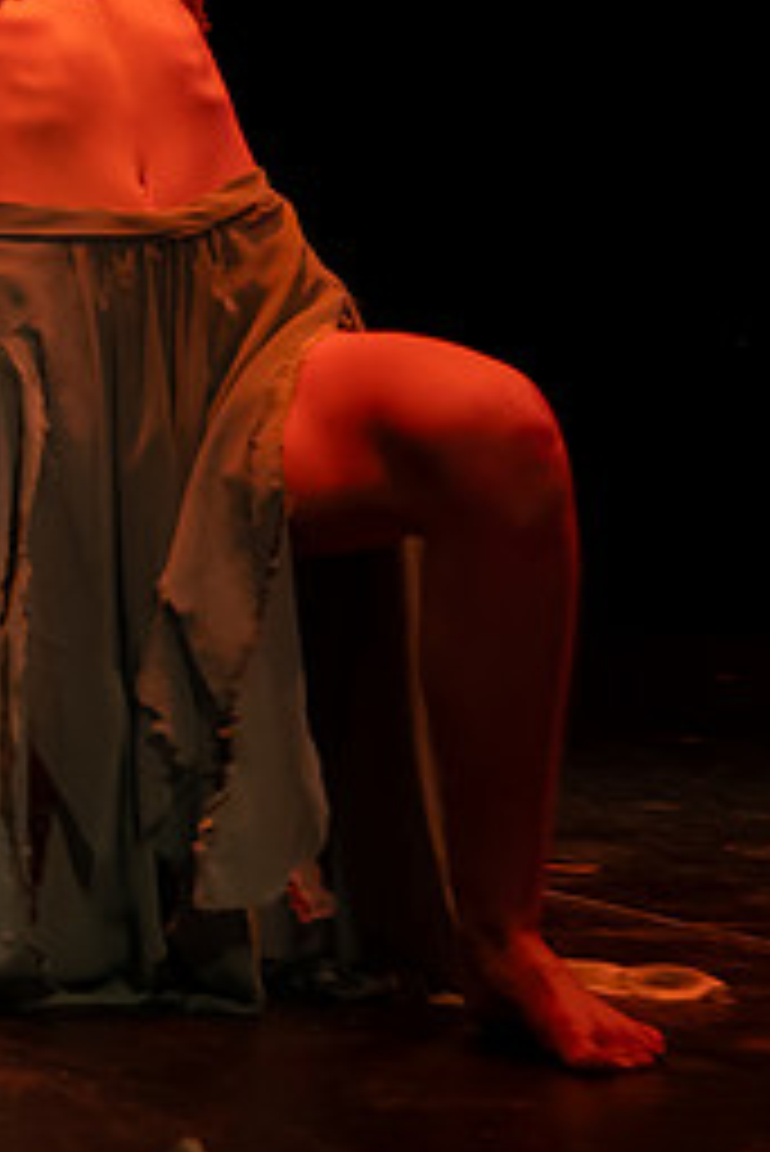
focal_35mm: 192
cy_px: 112
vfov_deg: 10.6
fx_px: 6151
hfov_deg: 7.0
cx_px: -437
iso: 4000
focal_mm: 62
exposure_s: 1/250
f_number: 4
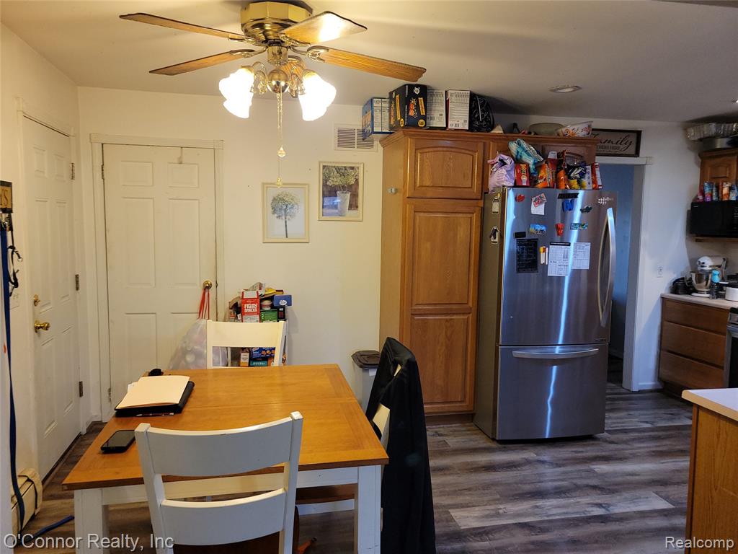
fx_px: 554
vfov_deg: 53.1
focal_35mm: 26
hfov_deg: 67.3
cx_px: 369
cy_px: 277
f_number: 1.8
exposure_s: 1/60
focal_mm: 5.4
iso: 200
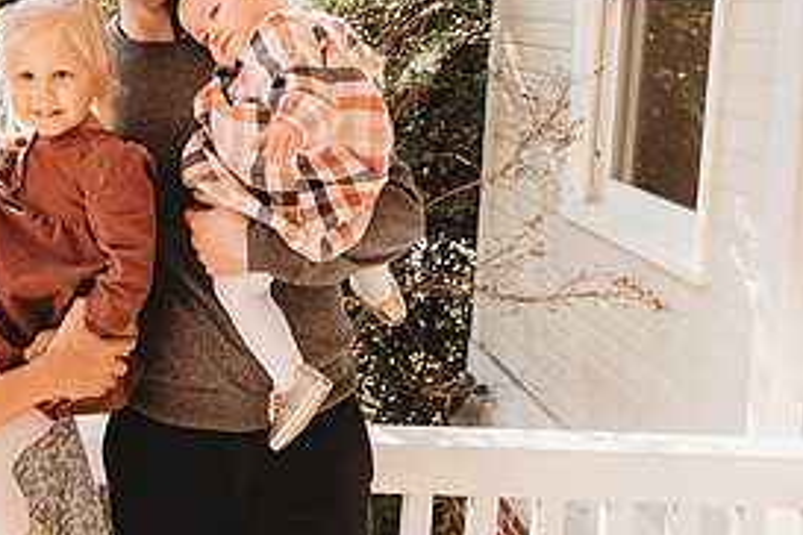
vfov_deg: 25.8
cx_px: 106
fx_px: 1137
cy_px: 78
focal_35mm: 51
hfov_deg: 36.8
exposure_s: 1/200
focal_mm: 24
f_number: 4.5
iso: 400
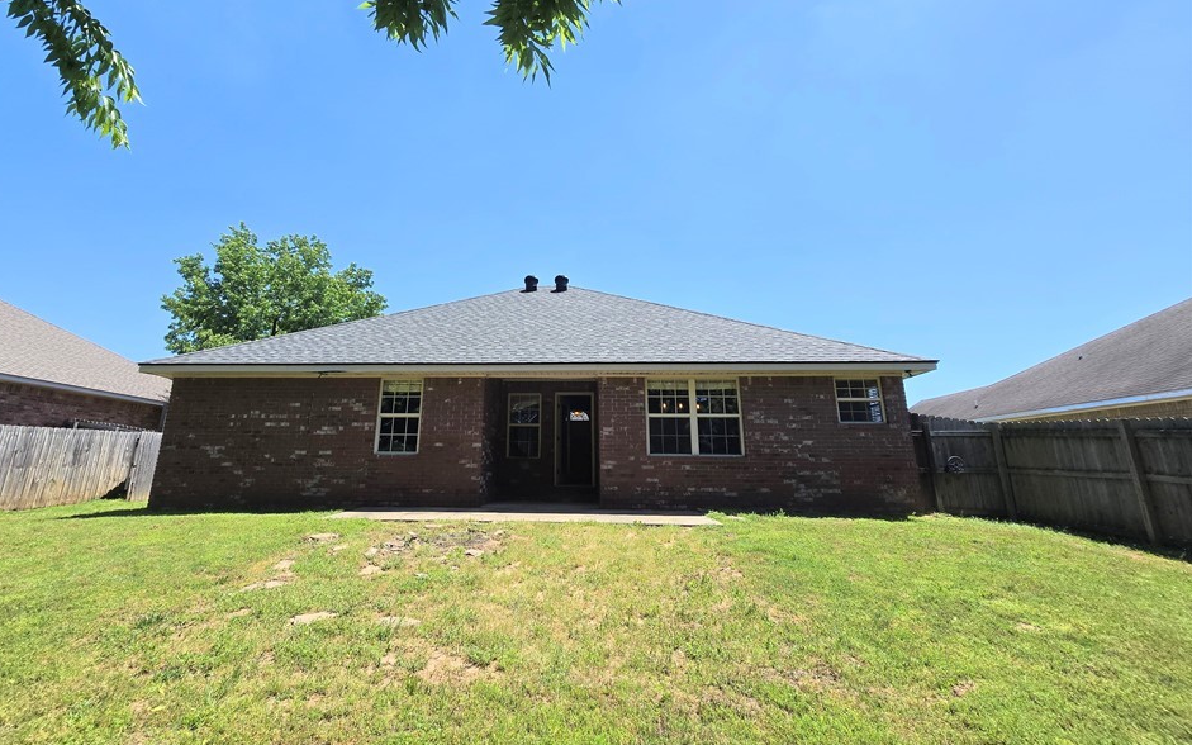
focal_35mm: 15
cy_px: 322
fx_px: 487
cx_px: 550
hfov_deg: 101.3
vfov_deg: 74.4
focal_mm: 2.2
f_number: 2.2
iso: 50
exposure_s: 1/1915
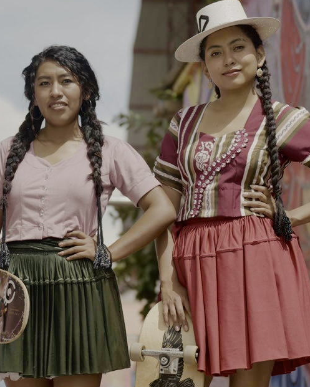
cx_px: 119
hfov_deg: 7.8
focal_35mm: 198
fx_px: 2270
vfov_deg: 9.7
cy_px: 279
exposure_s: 1/60
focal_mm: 81
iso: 160
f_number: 2.8
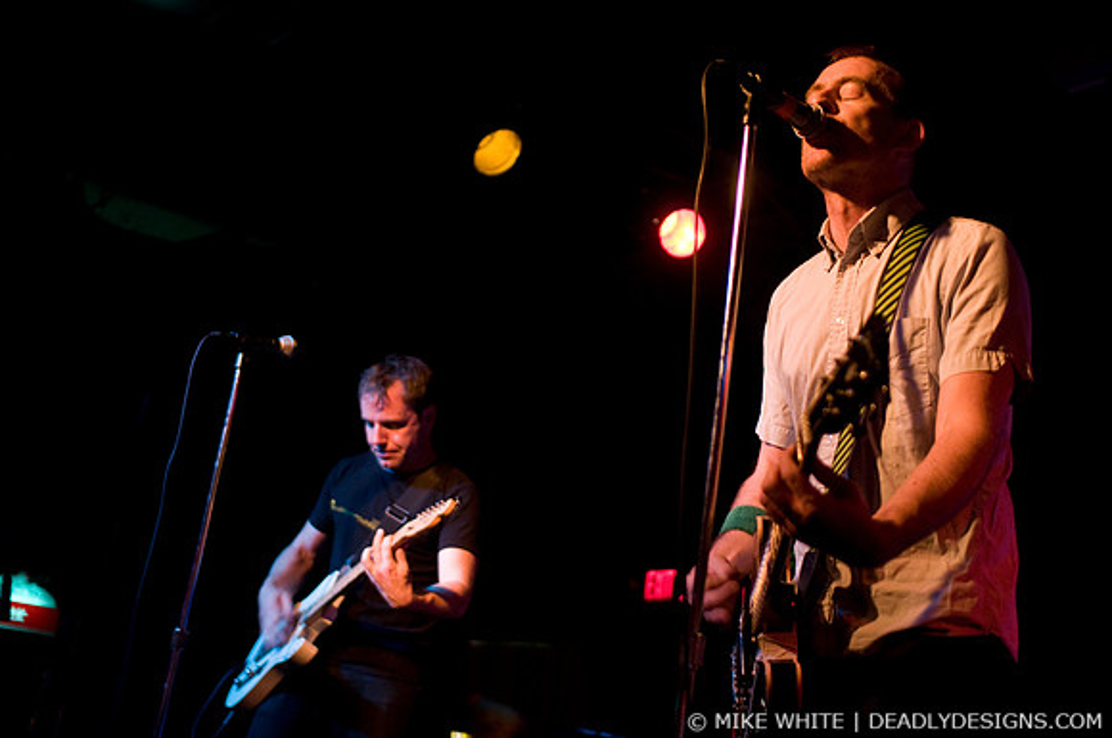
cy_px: 369
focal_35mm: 45
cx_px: 556
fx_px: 1388
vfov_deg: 29.8
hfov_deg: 43.7
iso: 1000
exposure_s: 1/80
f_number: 1.4
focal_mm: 30
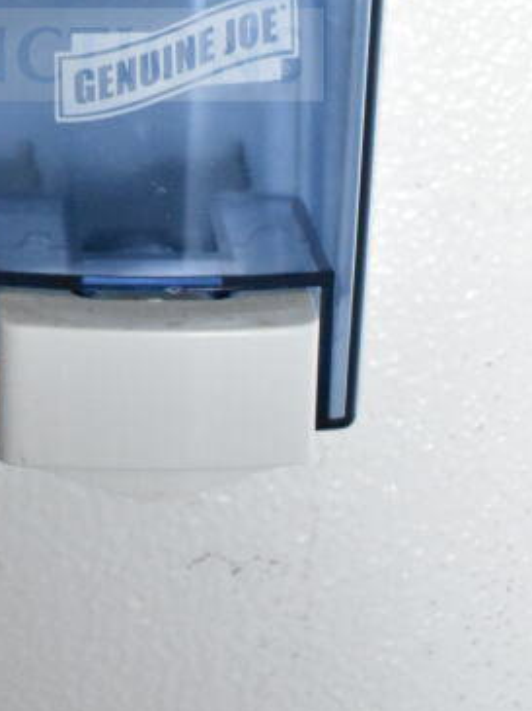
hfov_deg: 12.0
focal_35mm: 123
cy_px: -55
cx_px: 103
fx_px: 2525
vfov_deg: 15.6
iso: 8000
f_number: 4.5
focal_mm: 34
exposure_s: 1/50
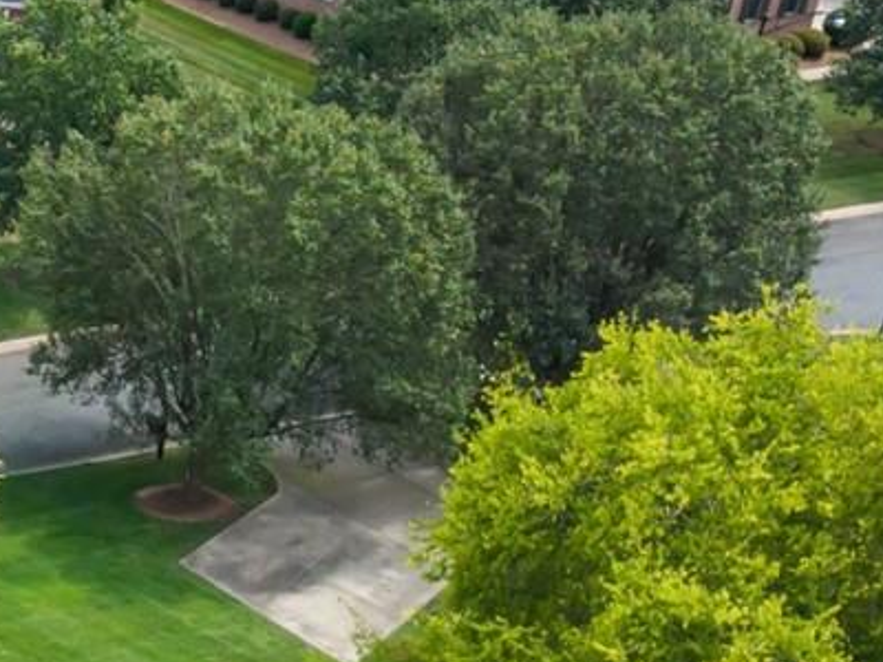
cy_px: 1013
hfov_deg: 14.3
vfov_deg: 11.5
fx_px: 3138
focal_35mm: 123
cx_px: -651
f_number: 1.8
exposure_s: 1/200
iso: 150
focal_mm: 8.67
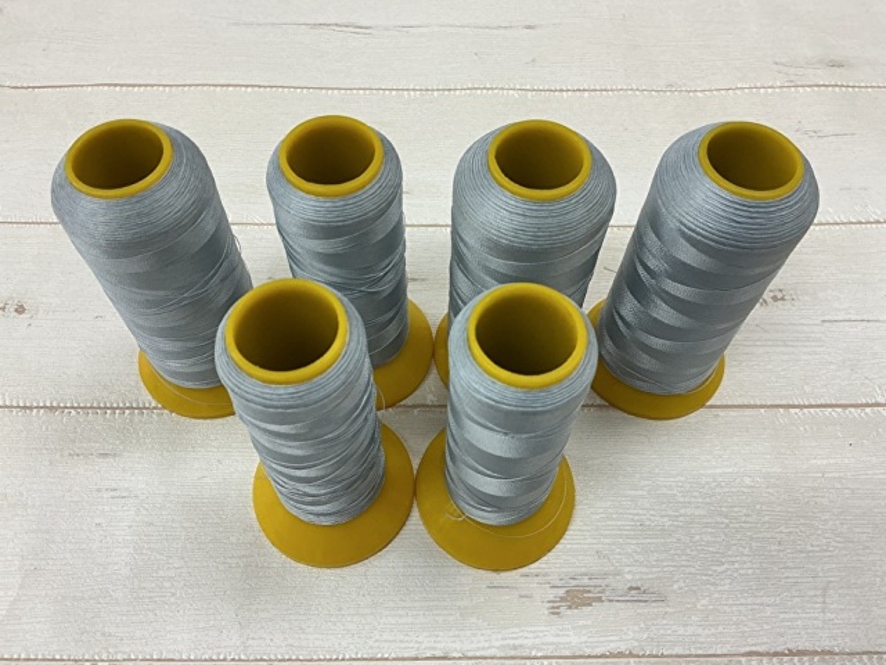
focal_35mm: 29
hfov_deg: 61.7
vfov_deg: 48.2
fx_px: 742
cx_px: 443
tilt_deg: -58.1
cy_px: 332
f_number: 1.8
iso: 50
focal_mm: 3
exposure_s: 1/60
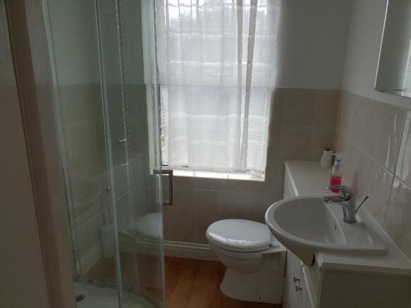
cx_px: 206
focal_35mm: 26
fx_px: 309
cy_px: 154
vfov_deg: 53.0
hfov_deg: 67.3
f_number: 2.4
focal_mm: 4.3
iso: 50
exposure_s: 1/186
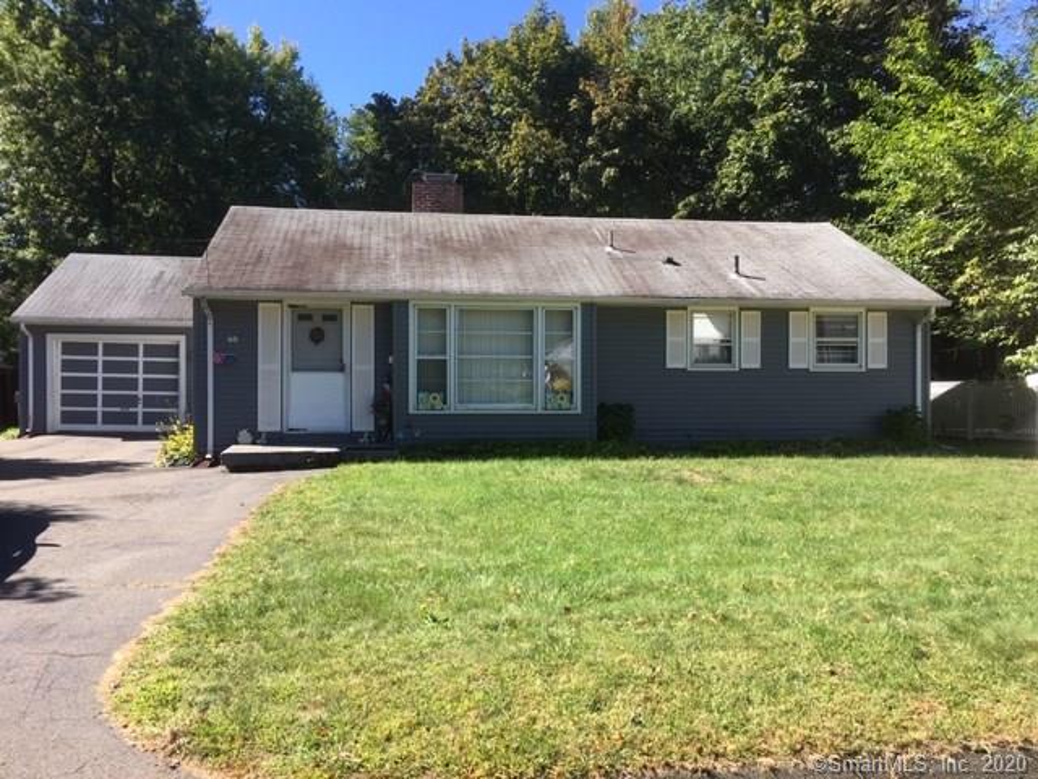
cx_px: 519
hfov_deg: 61.7
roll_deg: -0.6
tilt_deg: +0.8
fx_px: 870
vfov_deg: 48.2
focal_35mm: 29
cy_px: 390
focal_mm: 4.15
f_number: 2.2
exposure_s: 1/549
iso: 25
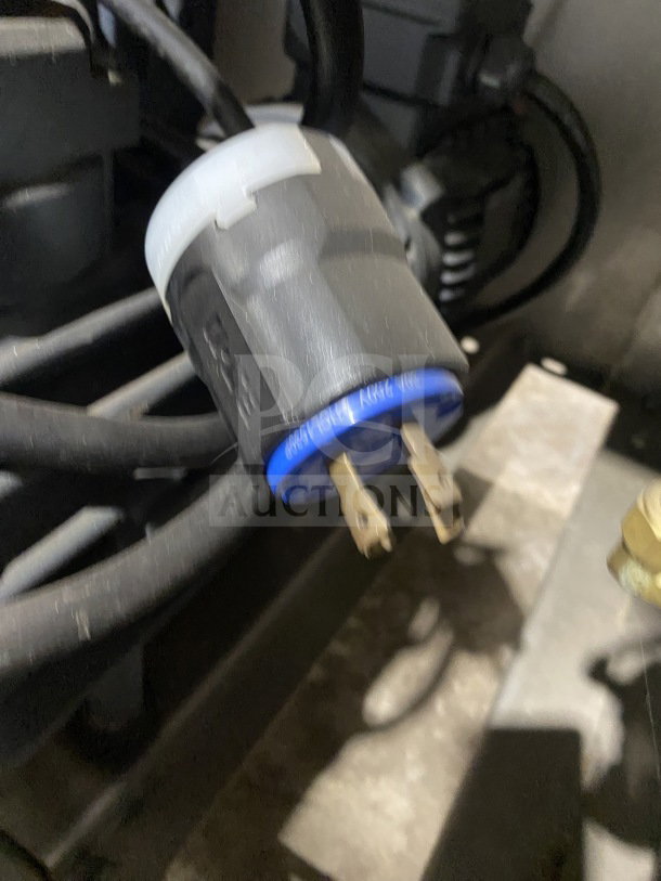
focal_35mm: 25
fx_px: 636
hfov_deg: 54.9
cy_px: 440
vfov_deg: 69.4
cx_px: 330
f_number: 1.8
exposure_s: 1/30
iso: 640
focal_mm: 4.25
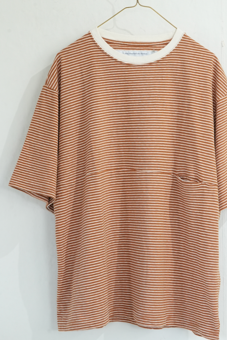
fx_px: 888
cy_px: 112
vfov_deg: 21.6
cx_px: 135
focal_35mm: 94
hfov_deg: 14.6
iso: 1600
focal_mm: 66
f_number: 11
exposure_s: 1/30
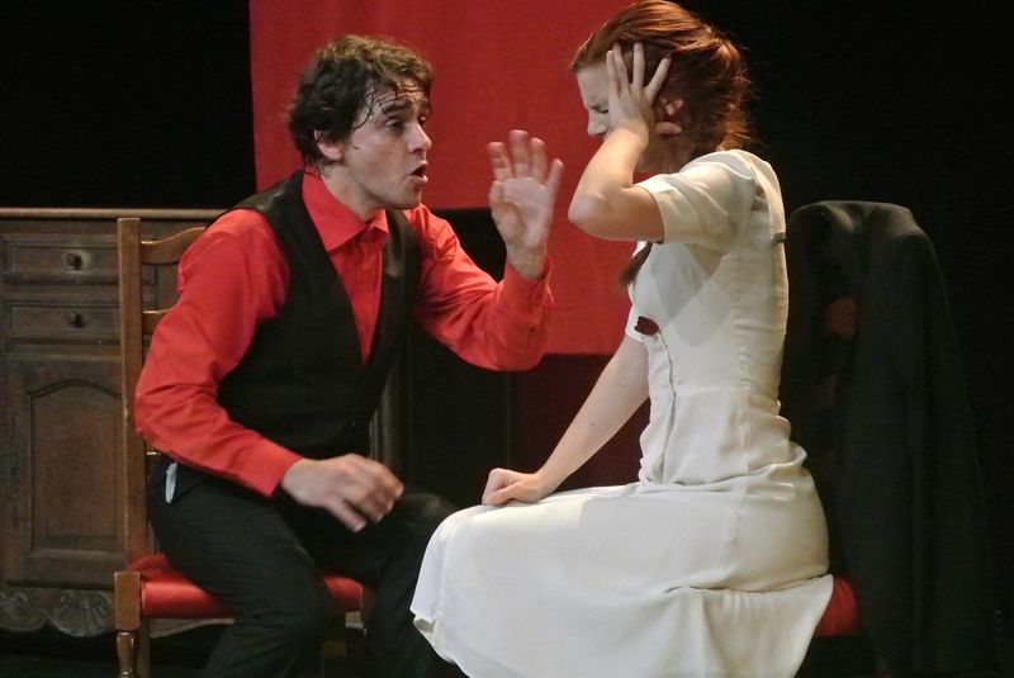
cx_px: 507
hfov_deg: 12.8
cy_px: 339
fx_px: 4511
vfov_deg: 8.6
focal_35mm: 160
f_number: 4.5
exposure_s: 1/100
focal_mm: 59.4
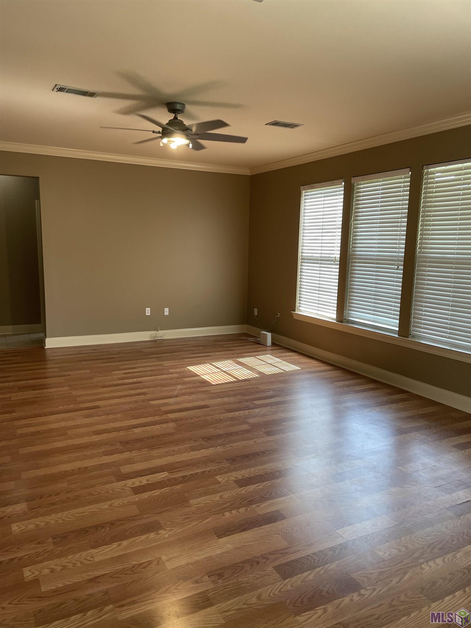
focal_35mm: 26
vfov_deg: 67.3
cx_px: 236
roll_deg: +0.4
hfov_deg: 53.1
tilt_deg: -7.5
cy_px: 314
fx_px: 472
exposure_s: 1/120
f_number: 1.6
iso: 125
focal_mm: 4.2
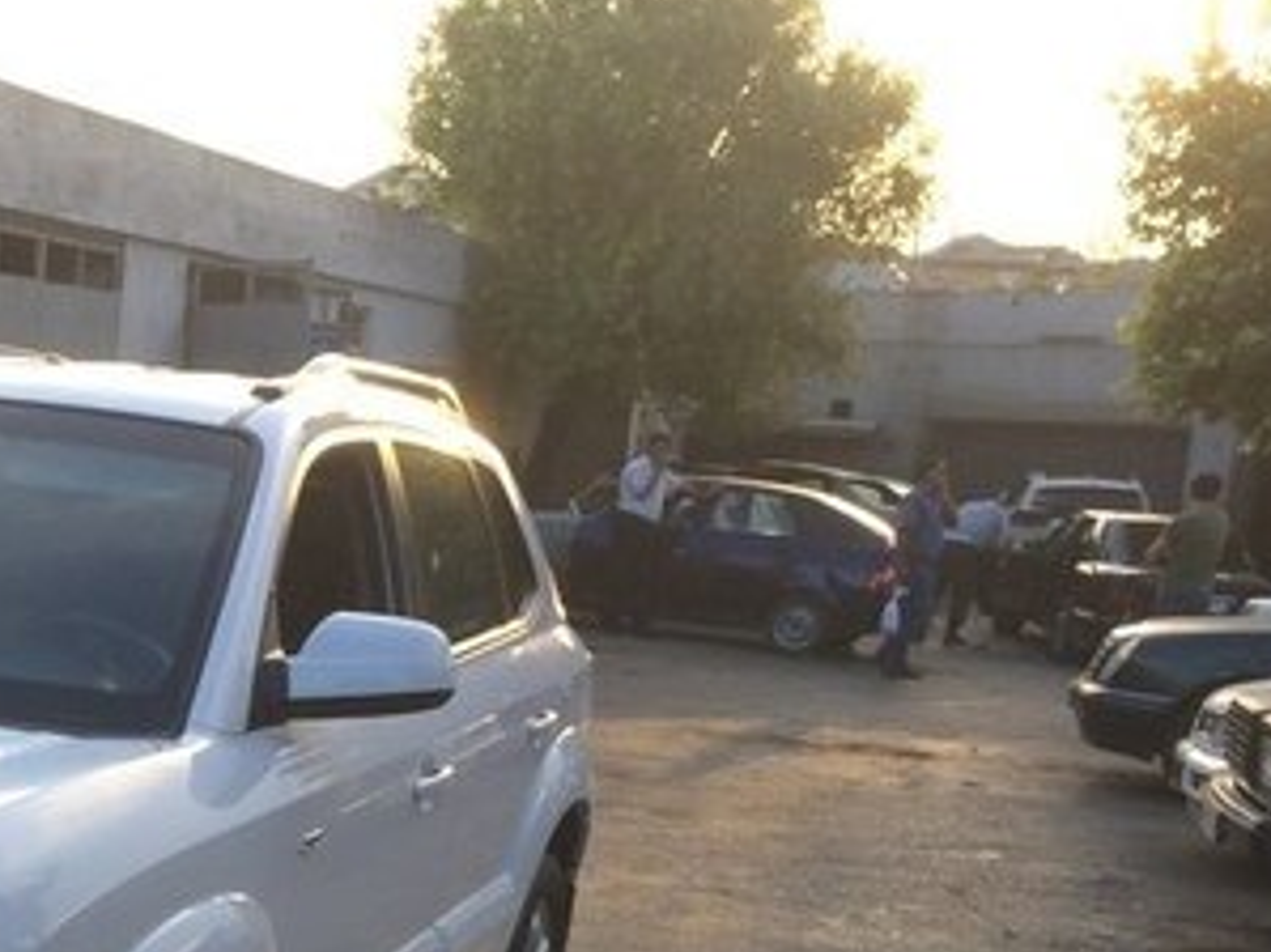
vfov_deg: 21.8
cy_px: 1022
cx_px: 0
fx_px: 2349
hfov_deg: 28.4
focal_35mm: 64
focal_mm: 4.15
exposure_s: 1/225
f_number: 2.2
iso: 32
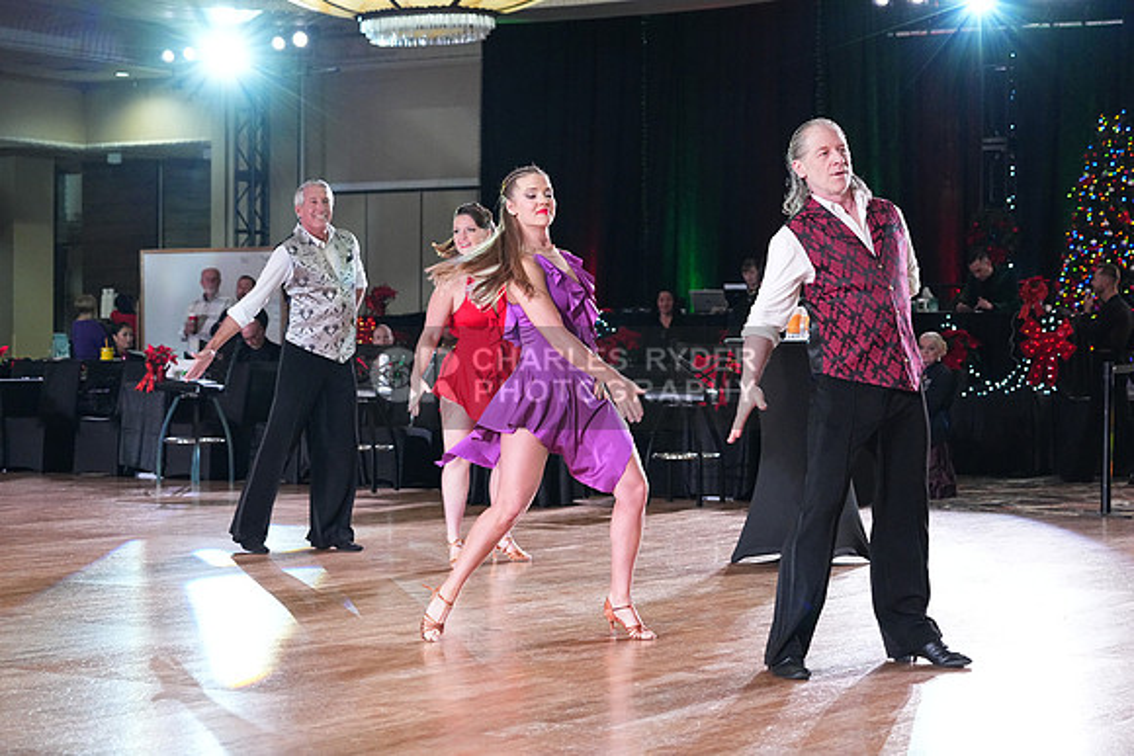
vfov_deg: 18.0
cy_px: 378
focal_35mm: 76
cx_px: 567
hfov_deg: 26.6
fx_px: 2394
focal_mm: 76
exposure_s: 1/400
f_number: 5
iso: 6400
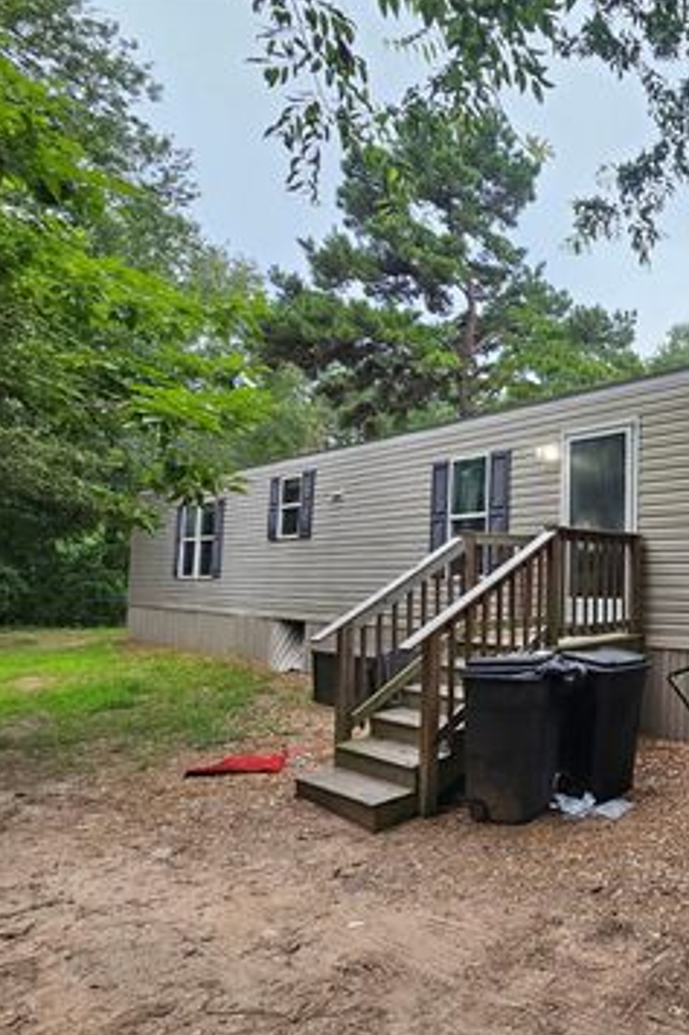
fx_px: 546
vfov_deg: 86.9
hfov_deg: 49.7
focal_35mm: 19
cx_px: 718
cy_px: 528
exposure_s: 1/60
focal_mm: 2.2
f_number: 2.2
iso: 80
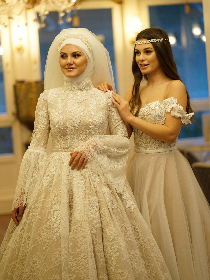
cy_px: 128
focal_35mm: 93
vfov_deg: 21.1
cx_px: 106
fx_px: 752
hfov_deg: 15.9
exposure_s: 1/160
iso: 2000
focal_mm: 85
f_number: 2
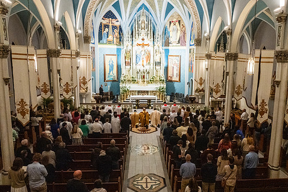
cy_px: 97
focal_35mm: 31
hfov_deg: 60.1
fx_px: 248
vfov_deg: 42.3
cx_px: 160
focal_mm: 24
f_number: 11
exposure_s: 1/60
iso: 5000
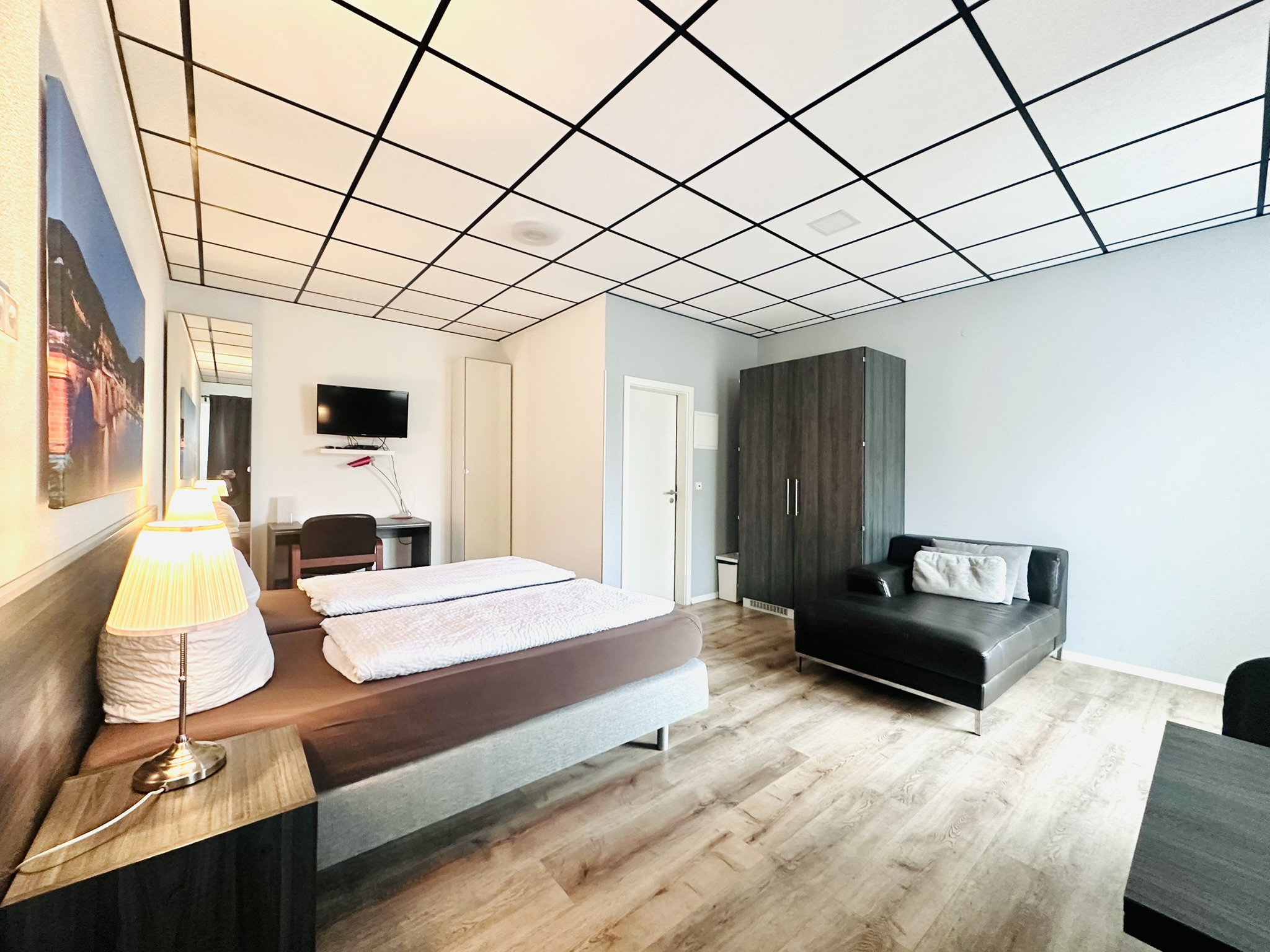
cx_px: 635
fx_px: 514
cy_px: 476
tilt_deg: +0.5
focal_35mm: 14
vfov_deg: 85.7
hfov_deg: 102.1
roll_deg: -0.9
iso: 400
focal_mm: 2.22
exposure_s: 1/50
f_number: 2.2
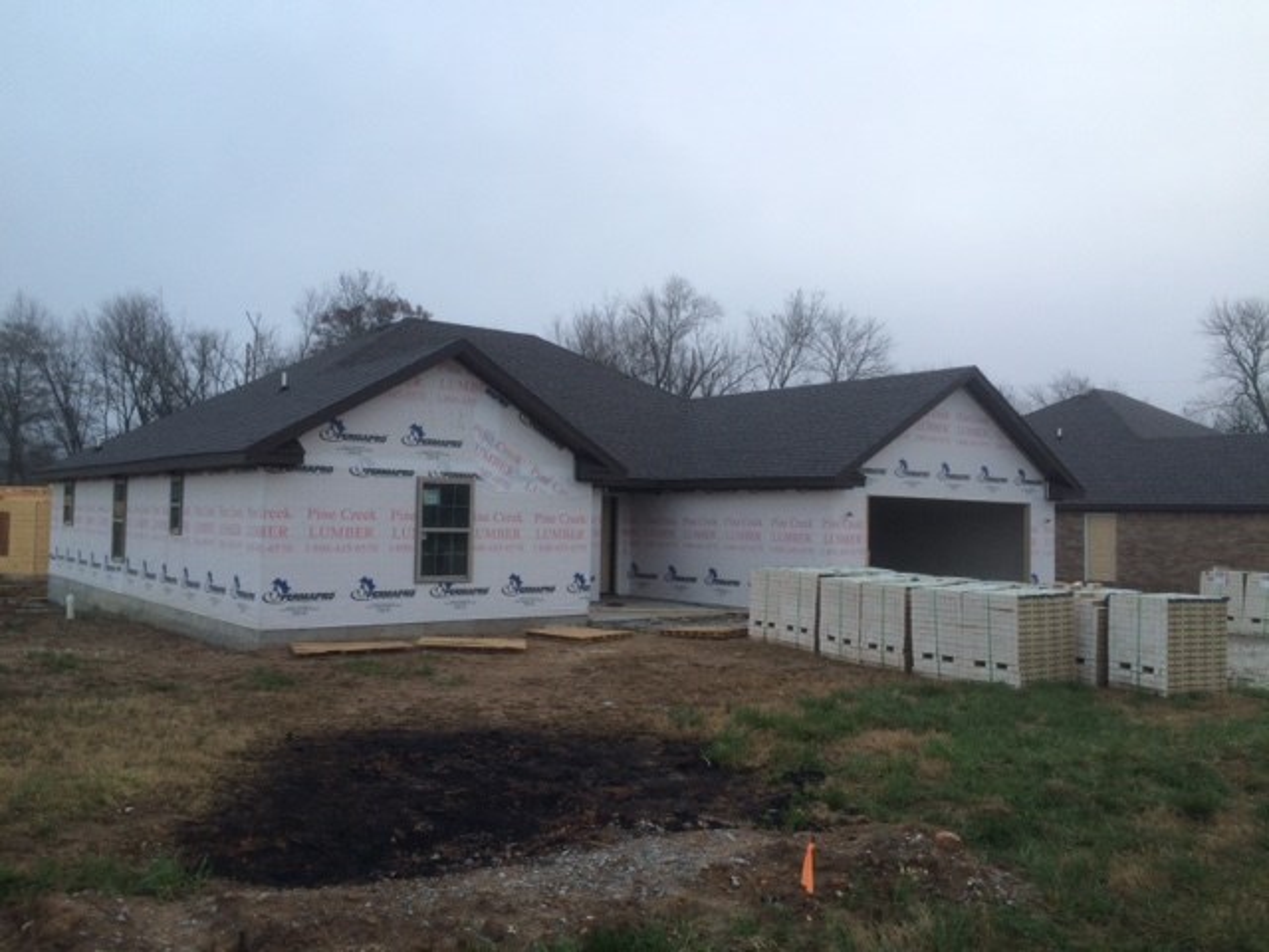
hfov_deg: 61.7
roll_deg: -1.6
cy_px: 476
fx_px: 1063
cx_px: 634
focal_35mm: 29
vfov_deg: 48.2
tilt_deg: +1.8
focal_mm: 4.15
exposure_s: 1/120
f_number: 2.2
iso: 50
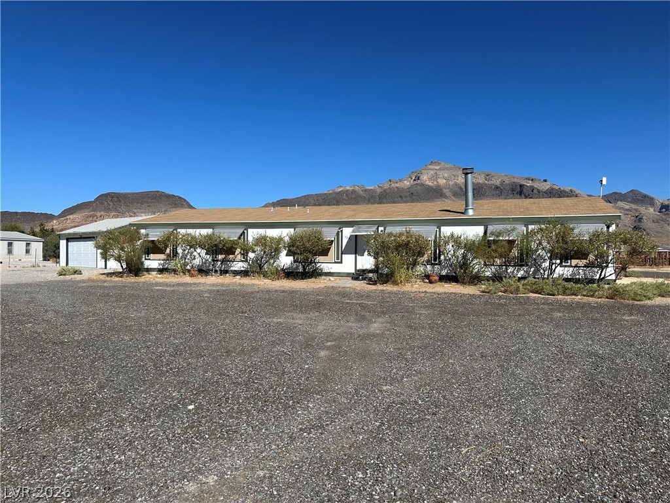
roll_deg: +0.8
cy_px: 252
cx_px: 335
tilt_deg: +0.5
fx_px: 465
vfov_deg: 56.8
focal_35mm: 24
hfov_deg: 71.6
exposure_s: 1/7042
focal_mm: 6.86
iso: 80
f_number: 1.78
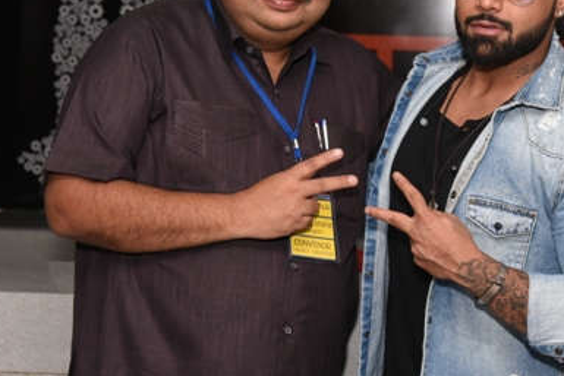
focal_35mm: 103
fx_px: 1614
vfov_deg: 13.3
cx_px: 412
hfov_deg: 19.7
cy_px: 131
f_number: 5.6
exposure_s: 1/180
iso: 1600
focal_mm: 62
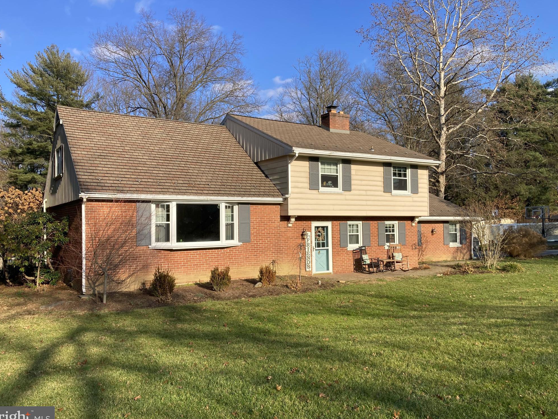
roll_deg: +0.1
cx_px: 273
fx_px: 468
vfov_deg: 48.2
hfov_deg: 61.7
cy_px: 212
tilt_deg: +2.3
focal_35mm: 29
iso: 20
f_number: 1.8
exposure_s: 1/1675
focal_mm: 3.99
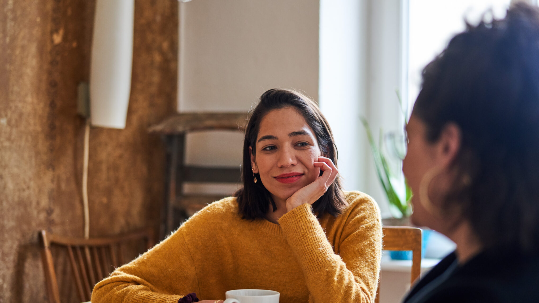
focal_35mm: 66
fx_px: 943
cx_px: 276
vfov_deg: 18.3
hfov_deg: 31.9
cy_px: 163
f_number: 1.4
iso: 800
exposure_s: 1/125
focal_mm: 50
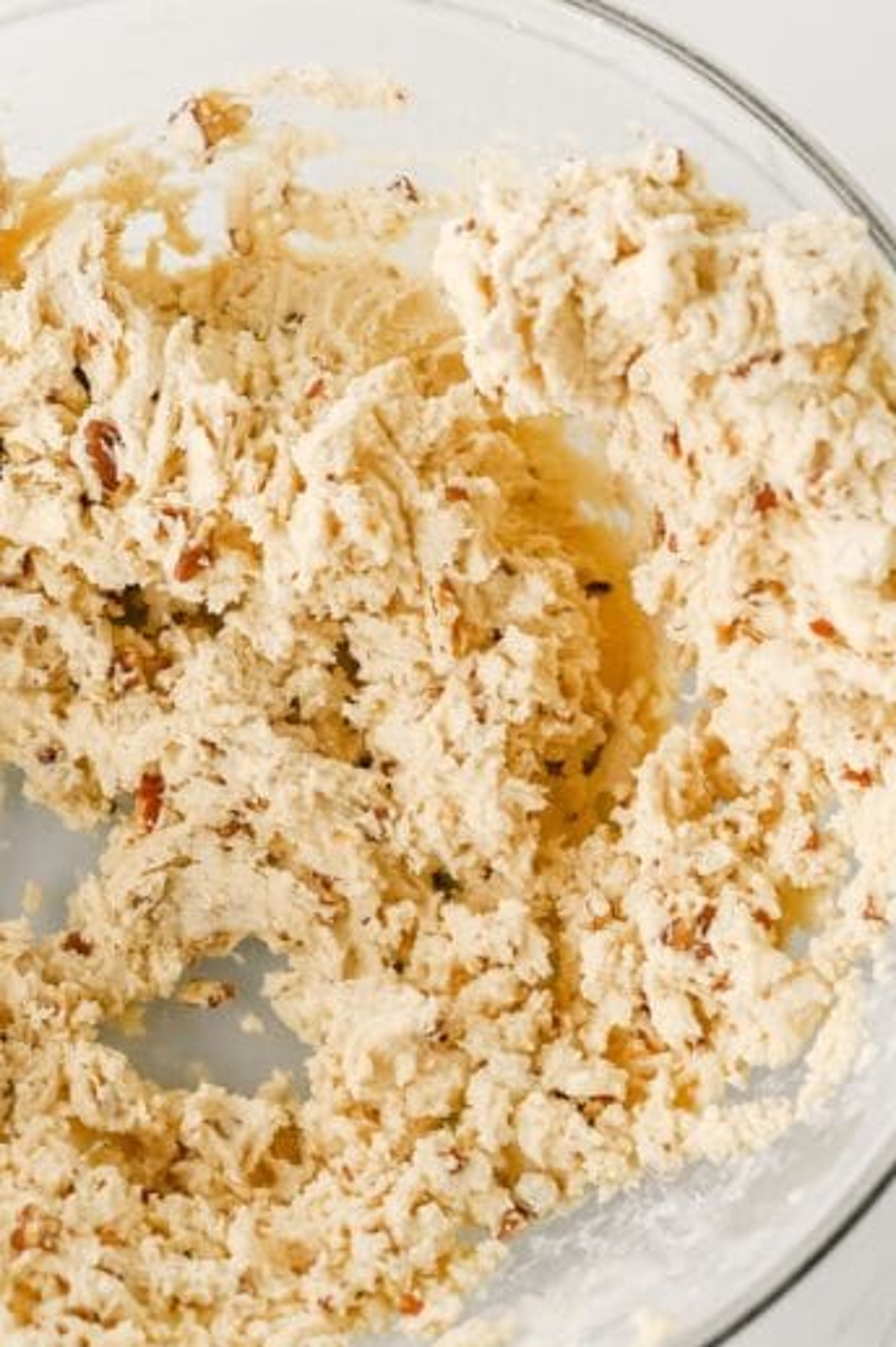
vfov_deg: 20.6
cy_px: 500
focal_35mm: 99
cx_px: 262
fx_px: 3701
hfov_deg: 13.8
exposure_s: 1/100
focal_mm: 50
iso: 110
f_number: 4.5
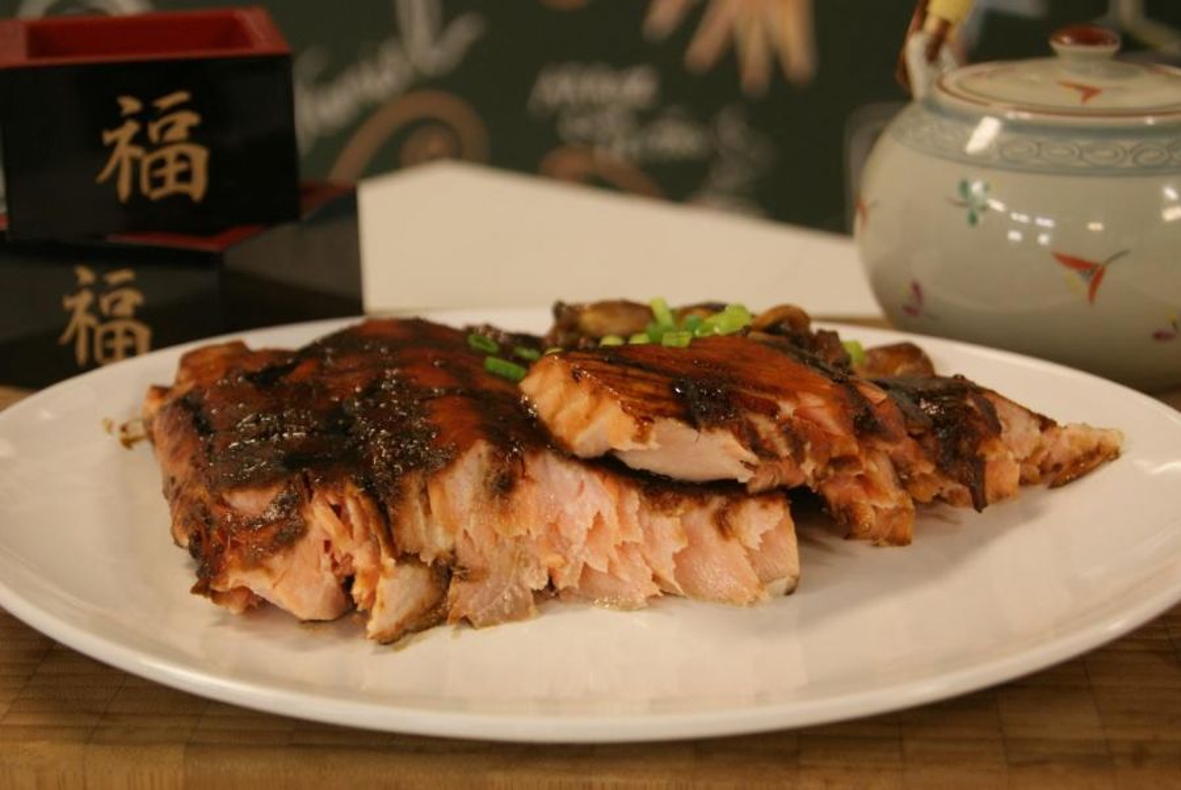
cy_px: 395
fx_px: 2463
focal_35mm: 75
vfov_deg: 18.2
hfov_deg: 27.0
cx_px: 590
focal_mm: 50
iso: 400
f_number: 5.6
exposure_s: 1/60
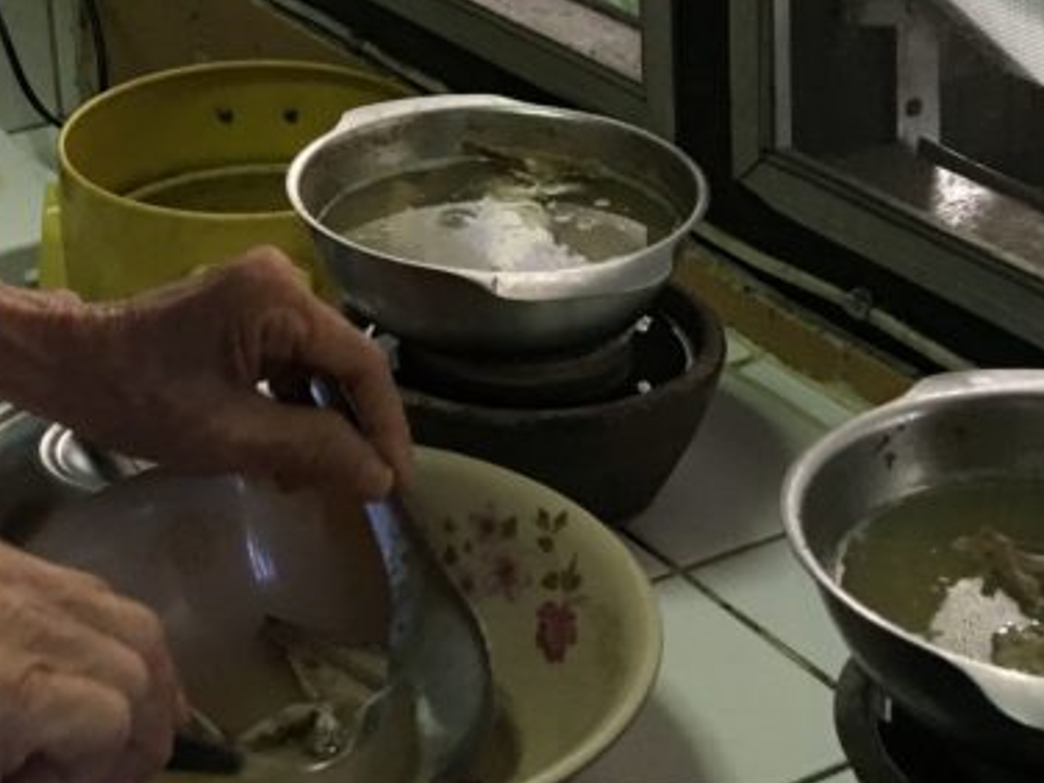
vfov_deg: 17.8
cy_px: -158
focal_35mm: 79
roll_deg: +6.3
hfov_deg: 23.7
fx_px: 2383
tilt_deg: -15.3
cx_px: 3
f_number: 2.2
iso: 200
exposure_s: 1/20
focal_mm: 4.15
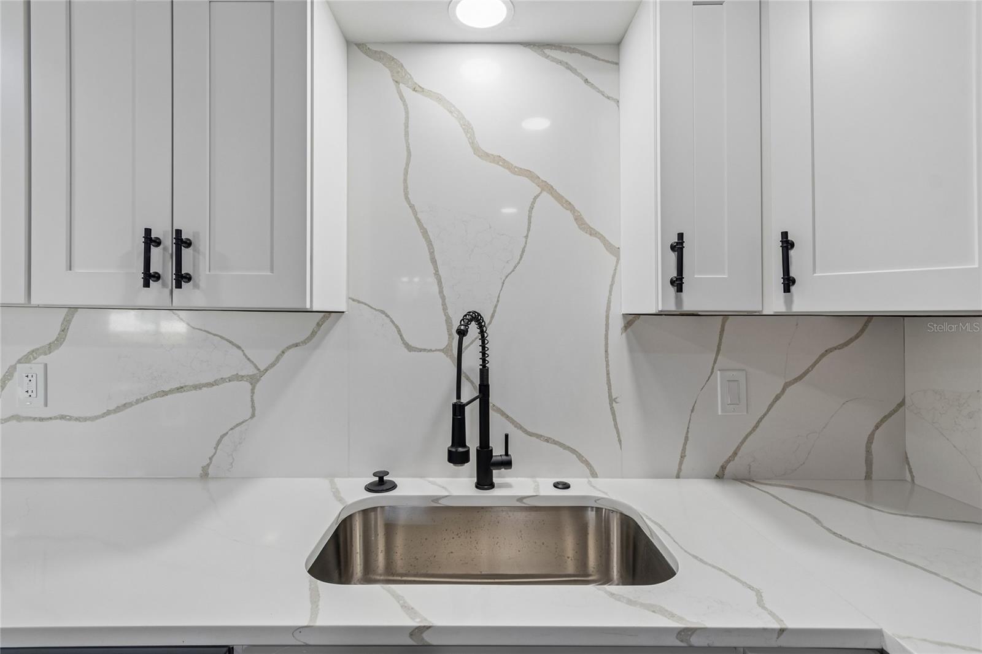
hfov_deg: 100.4
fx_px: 409
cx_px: 491
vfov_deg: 77.3
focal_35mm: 15
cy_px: 327
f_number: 7.1
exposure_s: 1/5
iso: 100
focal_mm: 10
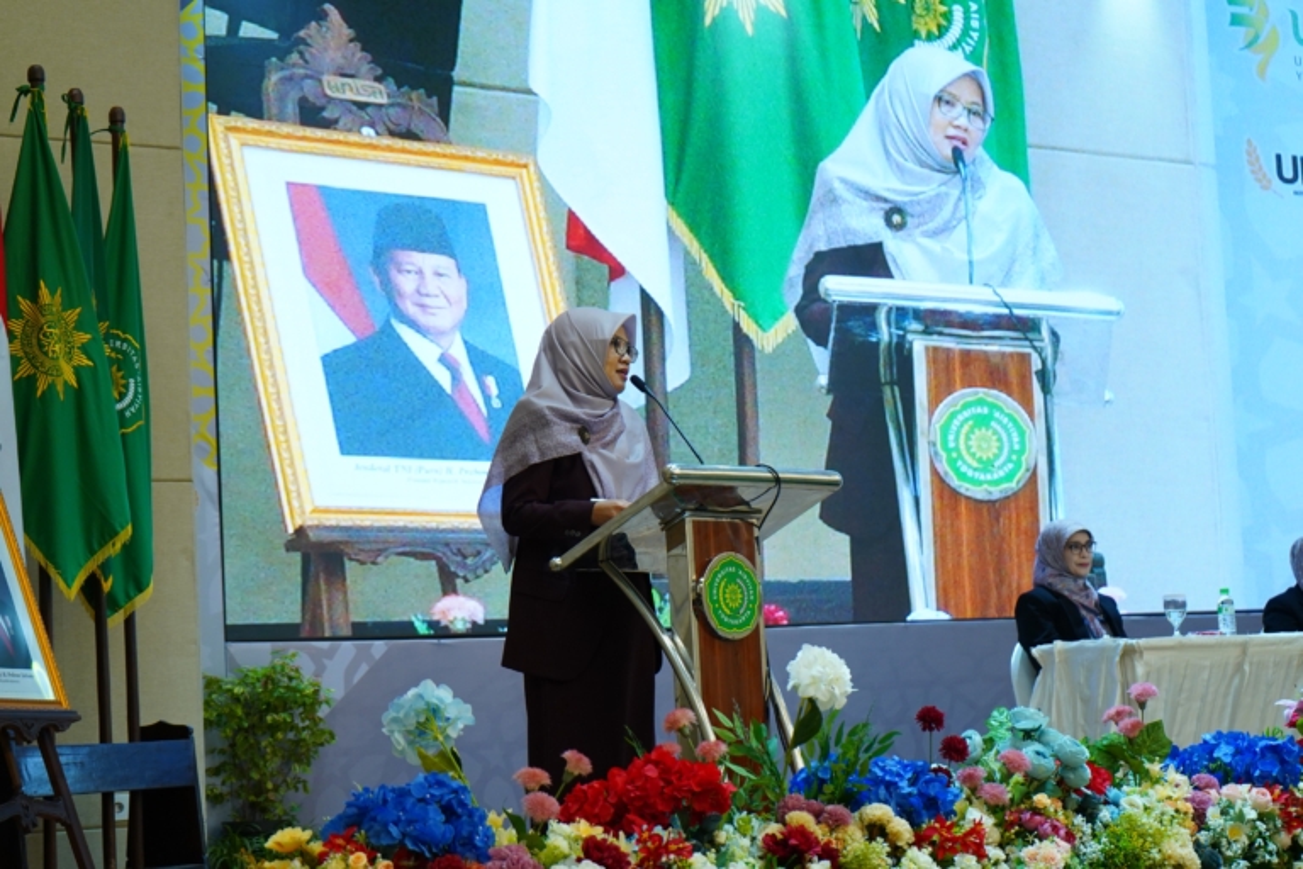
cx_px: 652
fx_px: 2533
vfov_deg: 19.5
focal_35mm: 70
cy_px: 434
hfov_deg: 28.8
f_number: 5.6
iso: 1600
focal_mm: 70
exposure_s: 1/80
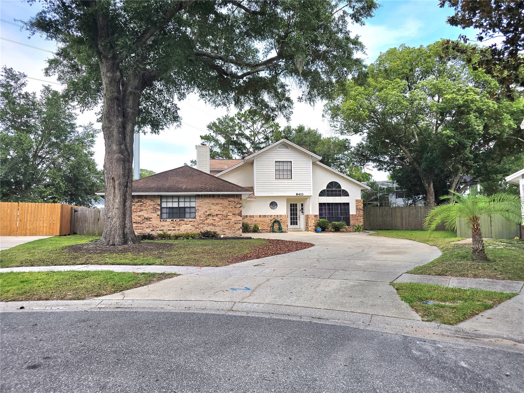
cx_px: 262
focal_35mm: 23
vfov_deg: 58.9
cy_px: 196
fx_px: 348
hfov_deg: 73.9
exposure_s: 1/588
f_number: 1.7
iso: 12
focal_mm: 6.3
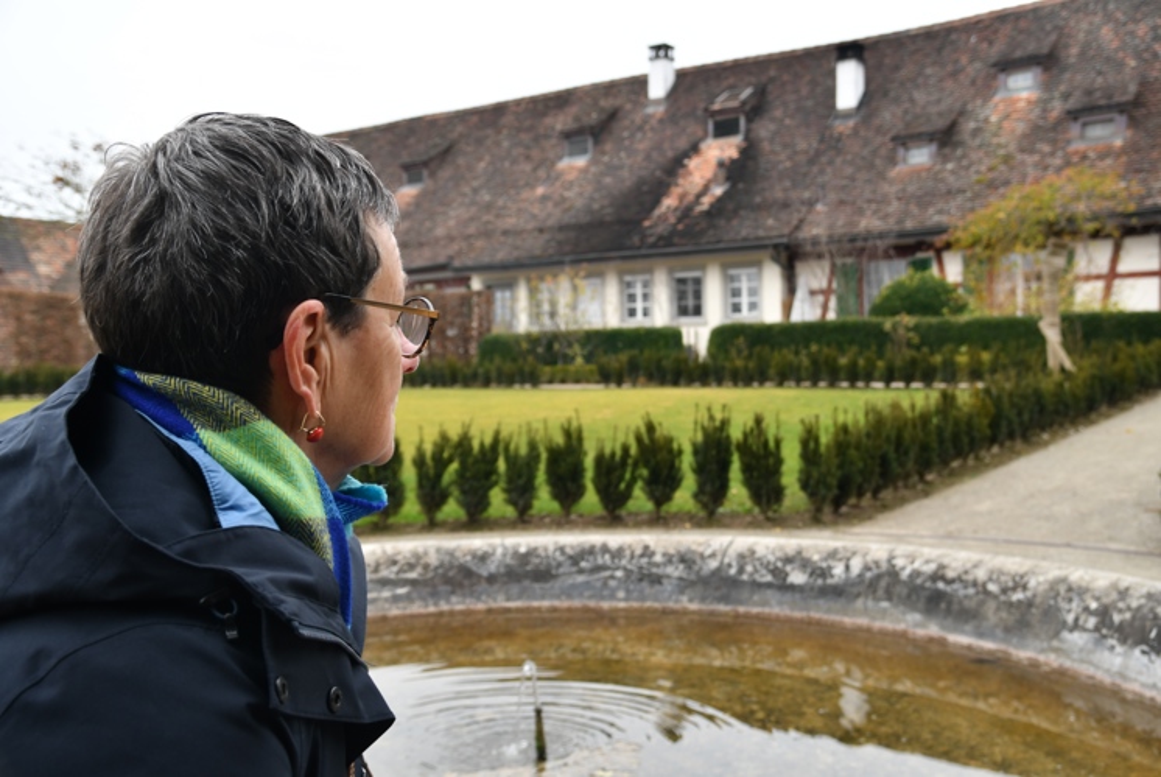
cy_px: 388
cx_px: 580
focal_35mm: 36
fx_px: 1162
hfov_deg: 53.1
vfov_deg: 37.0
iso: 200
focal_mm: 24
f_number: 4.5
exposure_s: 1/80
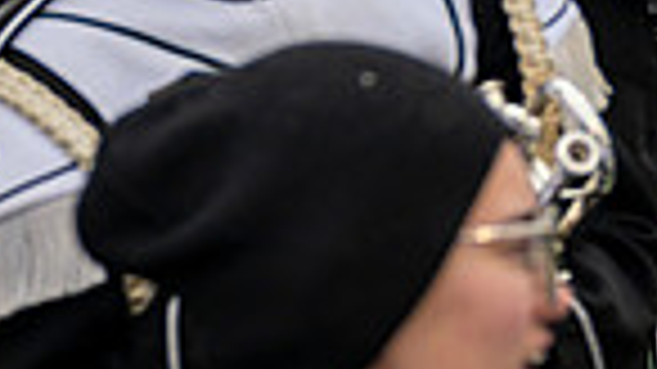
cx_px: -22
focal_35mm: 171
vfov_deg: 6.8
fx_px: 2978
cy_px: -398
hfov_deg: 12.4
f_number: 2.8
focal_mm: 41
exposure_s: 1/500
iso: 160
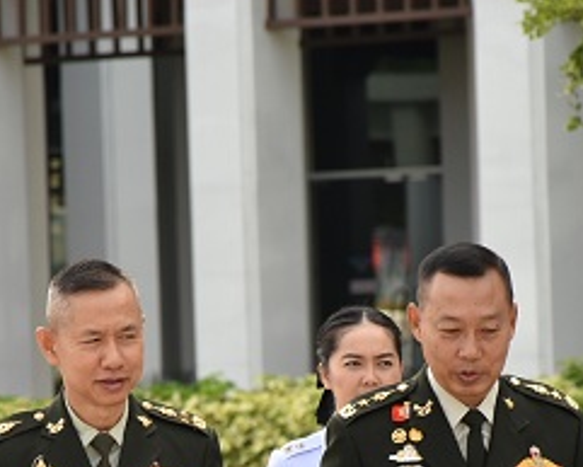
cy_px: 478
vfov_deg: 3.2
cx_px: 273
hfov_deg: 3.9
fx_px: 8475
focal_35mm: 491
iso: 400
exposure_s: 1/400
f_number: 5.6
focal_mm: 140
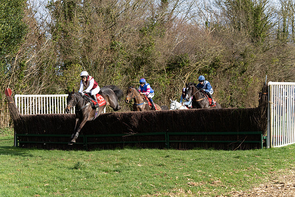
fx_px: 656
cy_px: 98
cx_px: 148
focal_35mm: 80
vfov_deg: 17.1
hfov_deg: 25.4
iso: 200
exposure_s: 1/1250
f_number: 4
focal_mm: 80
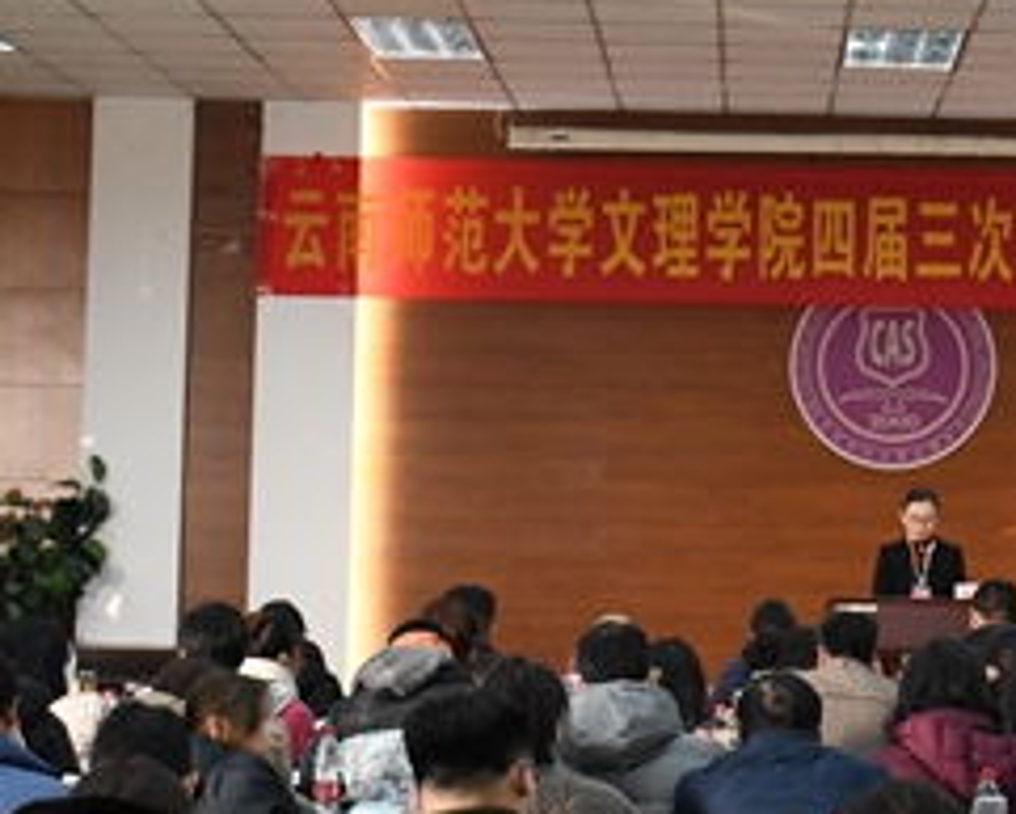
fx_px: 3189
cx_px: 911
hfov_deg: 17.8
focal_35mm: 106
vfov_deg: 14.5
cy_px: 230
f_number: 4.5
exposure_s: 1/80
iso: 2000
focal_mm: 23
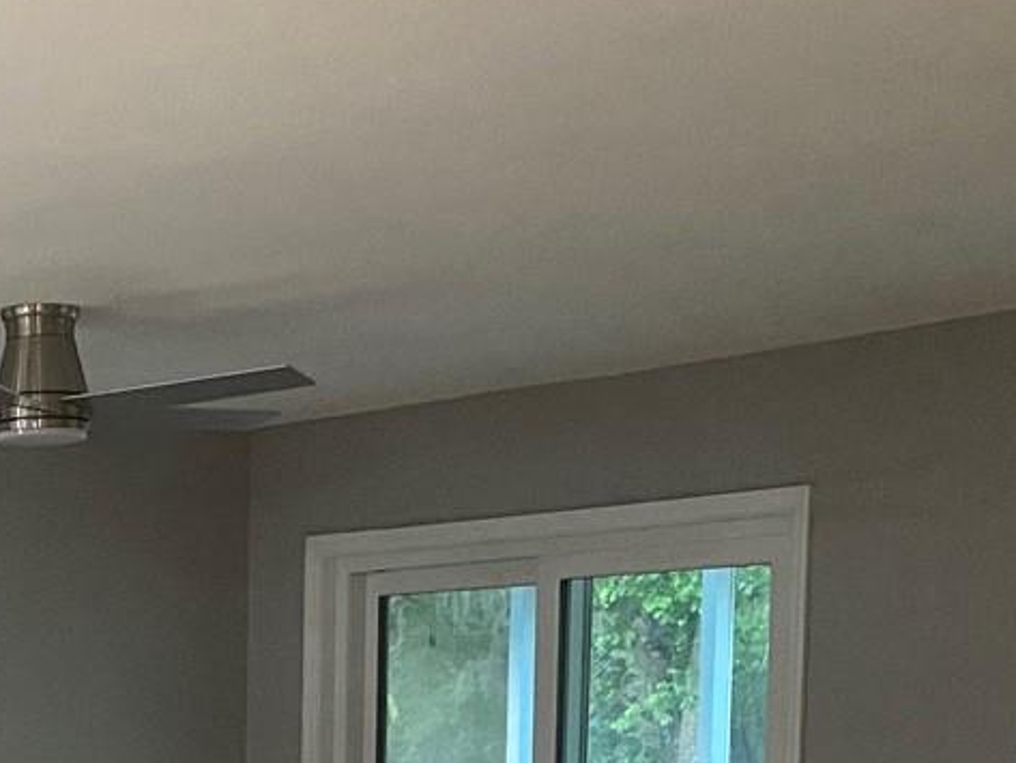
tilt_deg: -9.7
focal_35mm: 88
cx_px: -28
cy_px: 1158
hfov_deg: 21.4
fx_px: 2584
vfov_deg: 15.4
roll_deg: +1.1
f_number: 1.8
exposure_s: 1/60
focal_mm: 4.25
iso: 400
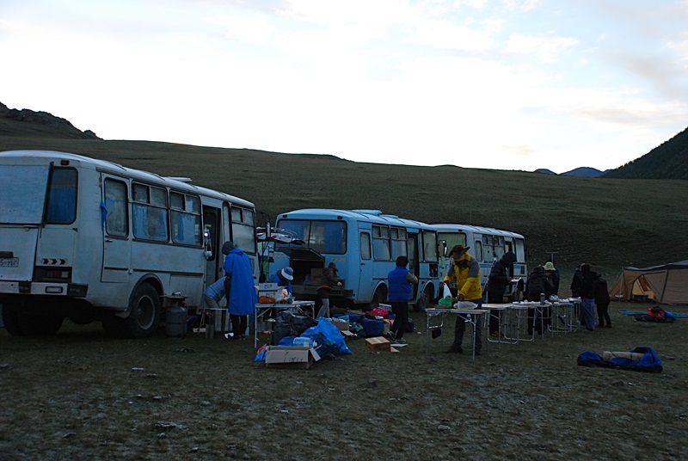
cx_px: 344
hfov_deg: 41.1
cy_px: 230
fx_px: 919
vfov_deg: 28.2
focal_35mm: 48
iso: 400
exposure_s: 1/125
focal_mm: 32
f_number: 5.6
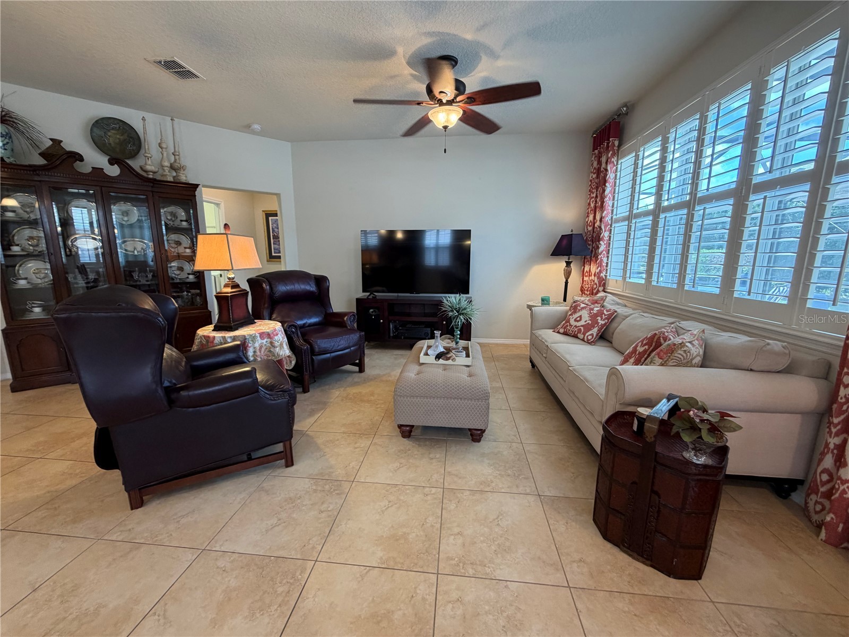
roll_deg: +0.1
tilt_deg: -10.5
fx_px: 343
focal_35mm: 14
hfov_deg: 102.1
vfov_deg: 85.7
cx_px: 424
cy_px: 318
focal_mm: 2.22
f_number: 2.2
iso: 160
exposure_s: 1/60
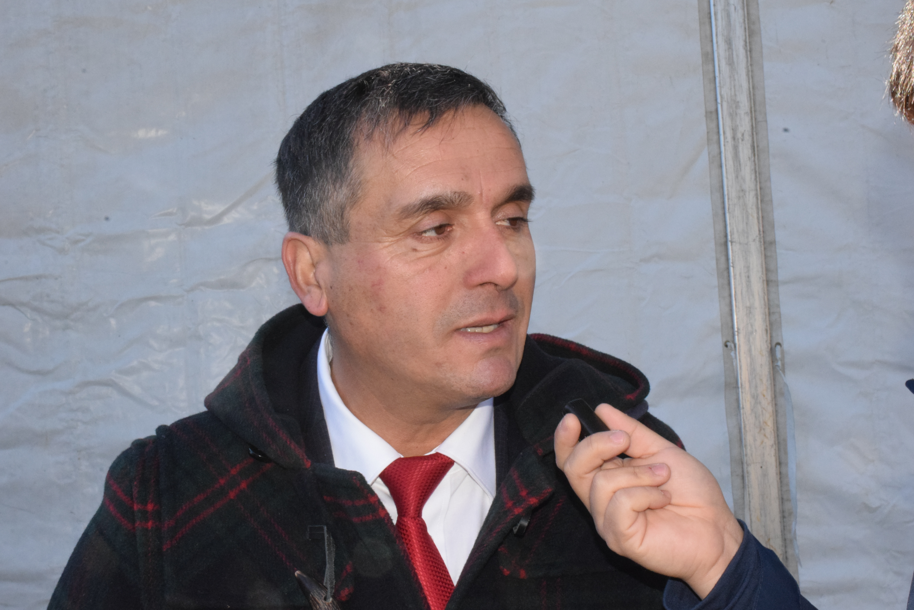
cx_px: 457
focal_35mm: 63
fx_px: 1600
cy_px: 305
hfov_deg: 31.9
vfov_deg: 21.6
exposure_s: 1/200
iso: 3200
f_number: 25
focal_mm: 42
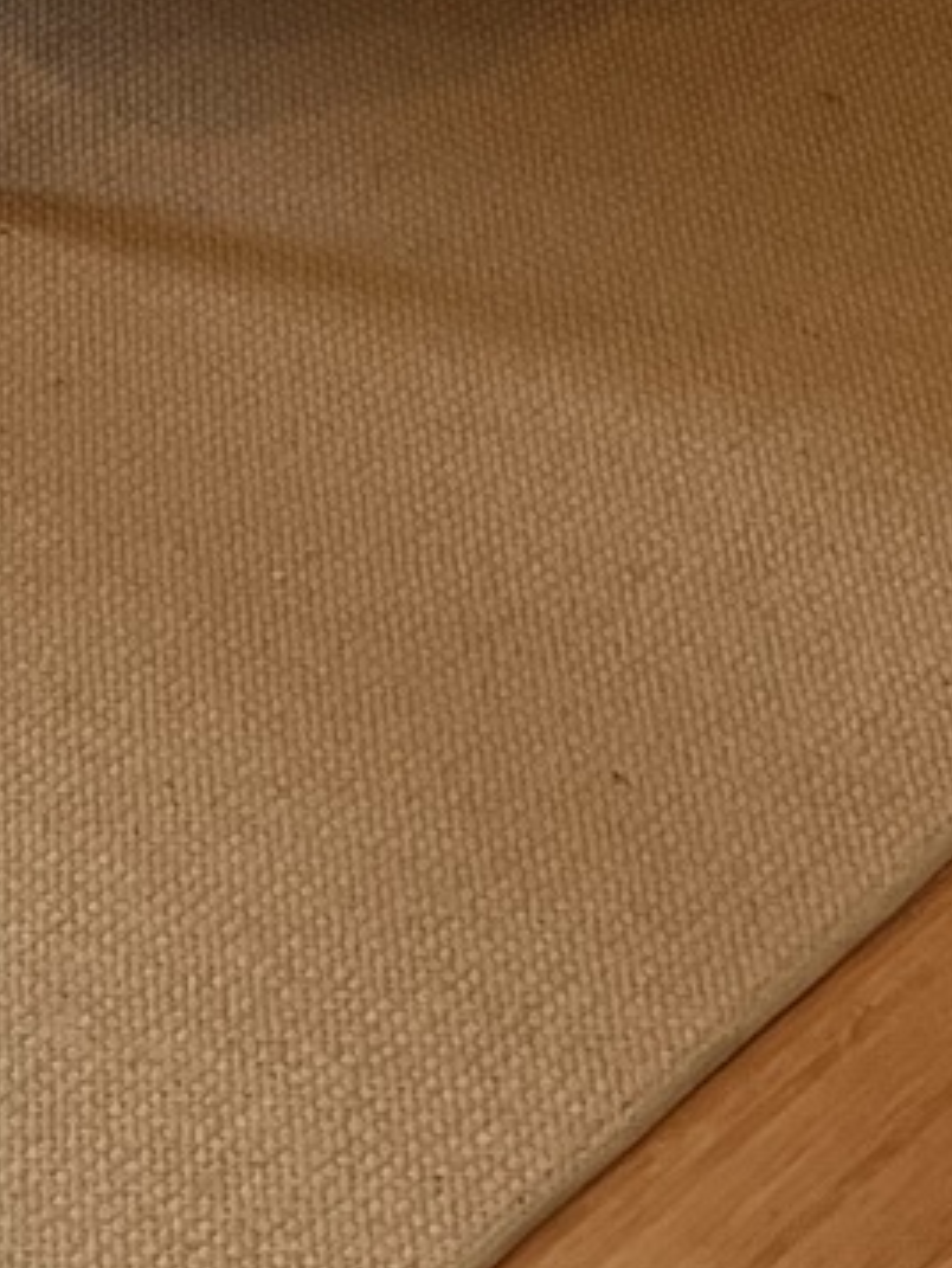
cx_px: -469
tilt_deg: -12.9
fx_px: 5460
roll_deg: +0.3
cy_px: -2092
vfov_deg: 10.6
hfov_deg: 9.7
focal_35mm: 149
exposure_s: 1/120
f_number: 1.5
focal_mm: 5.7
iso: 80
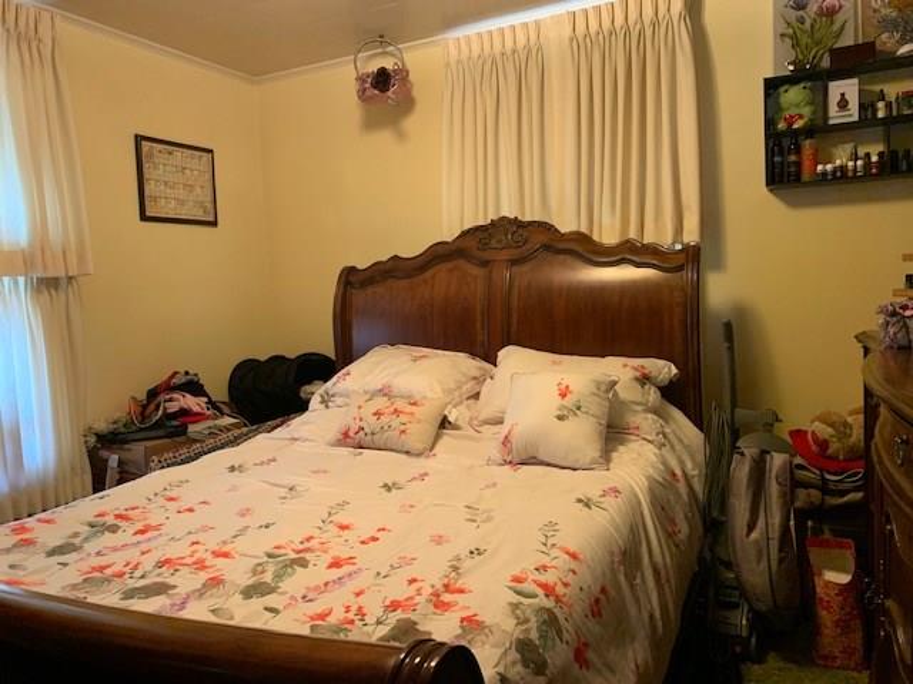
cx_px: 456
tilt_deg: -4.5
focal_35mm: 26
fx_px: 686
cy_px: 342
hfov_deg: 67.3
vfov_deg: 53.1
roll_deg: +2.9
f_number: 1.8
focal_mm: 4.25
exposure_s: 1/40
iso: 320
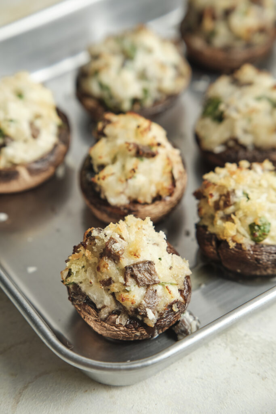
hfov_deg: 14.0
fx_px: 1127
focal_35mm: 98
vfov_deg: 20.8
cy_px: 207
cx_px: 138
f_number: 4.5
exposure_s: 1/80
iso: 200
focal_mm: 65.4
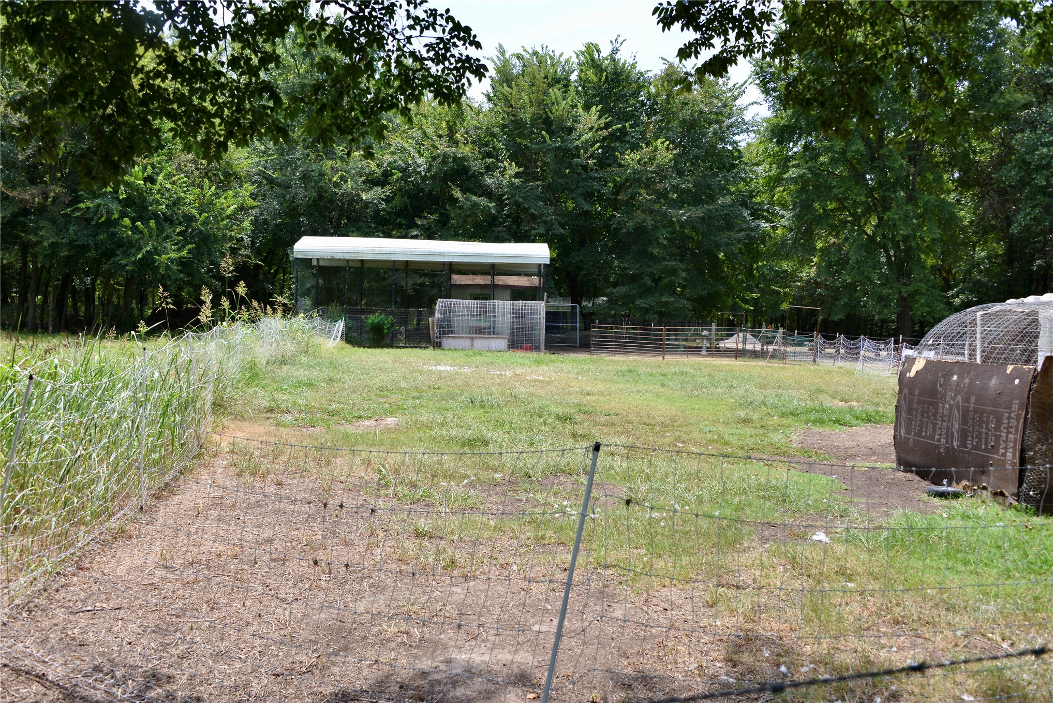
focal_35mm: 32
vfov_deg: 41.1
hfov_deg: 58.7
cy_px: 352
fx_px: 936
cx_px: 526
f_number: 9
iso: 320
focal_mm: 32
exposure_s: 1/320
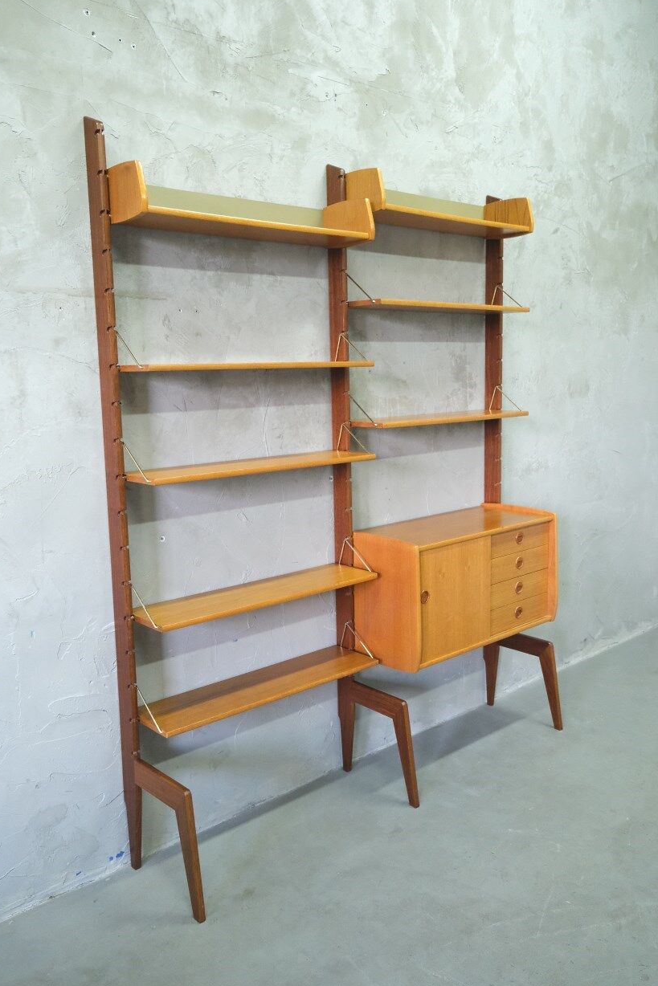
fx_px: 795
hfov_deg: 45.0
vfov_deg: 63.6
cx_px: 330
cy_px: 478
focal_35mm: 29
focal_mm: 18.4
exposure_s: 1/56
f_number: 4
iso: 4000
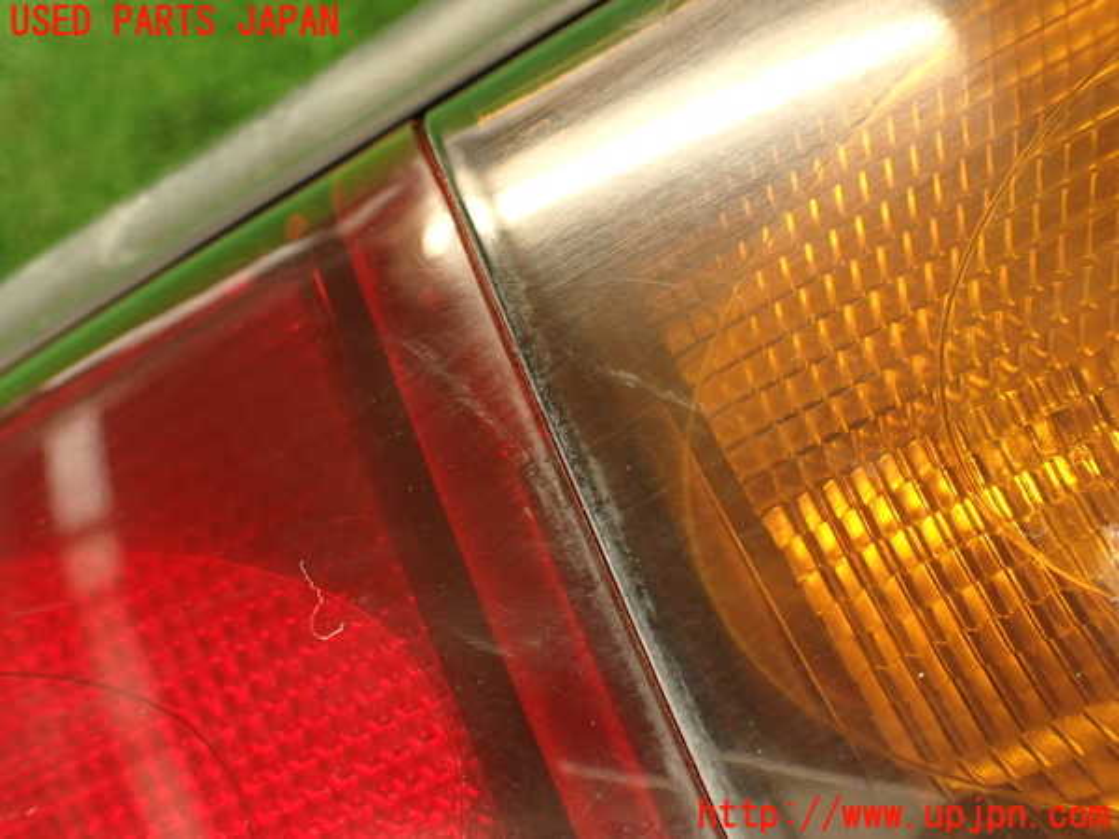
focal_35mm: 32
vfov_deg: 44.2
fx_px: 1034
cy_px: 420
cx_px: 560
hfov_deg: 56.8
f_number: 2.4
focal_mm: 5.79
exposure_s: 1/30
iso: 250
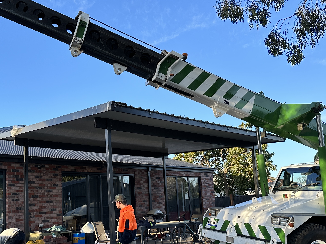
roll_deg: +2.8
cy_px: 165
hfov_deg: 48.8
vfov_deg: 37.3
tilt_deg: +6.9
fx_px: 358
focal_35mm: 38
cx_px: 140
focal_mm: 6.86
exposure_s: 1/1095
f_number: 1.78
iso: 80
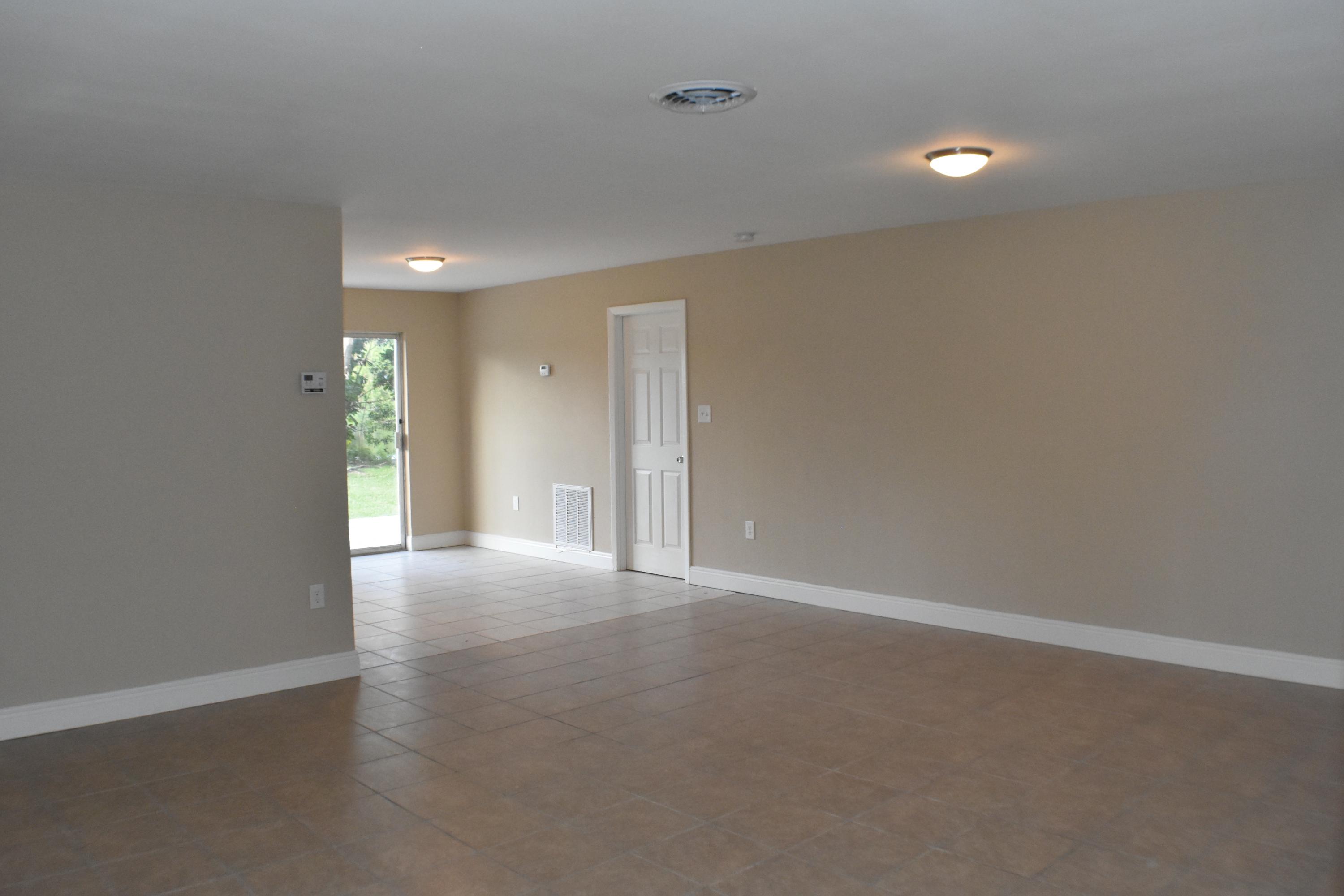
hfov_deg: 51.3
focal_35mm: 38
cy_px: 448
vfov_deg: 35.5
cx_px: 672
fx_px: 1400
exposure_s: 1/250
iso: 3200
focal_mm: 25
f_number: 6.3
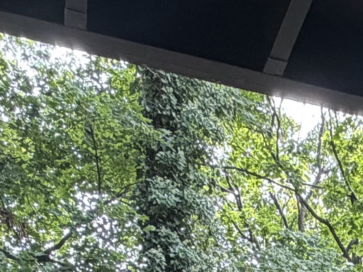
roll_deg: +0.0
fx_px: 849
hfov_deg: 23.1
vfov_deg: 12.8
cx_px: 366
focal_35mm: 81
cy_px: 694
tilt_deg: -5.9
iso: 200
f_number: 2.2
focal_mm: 2.22
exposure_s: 1/121
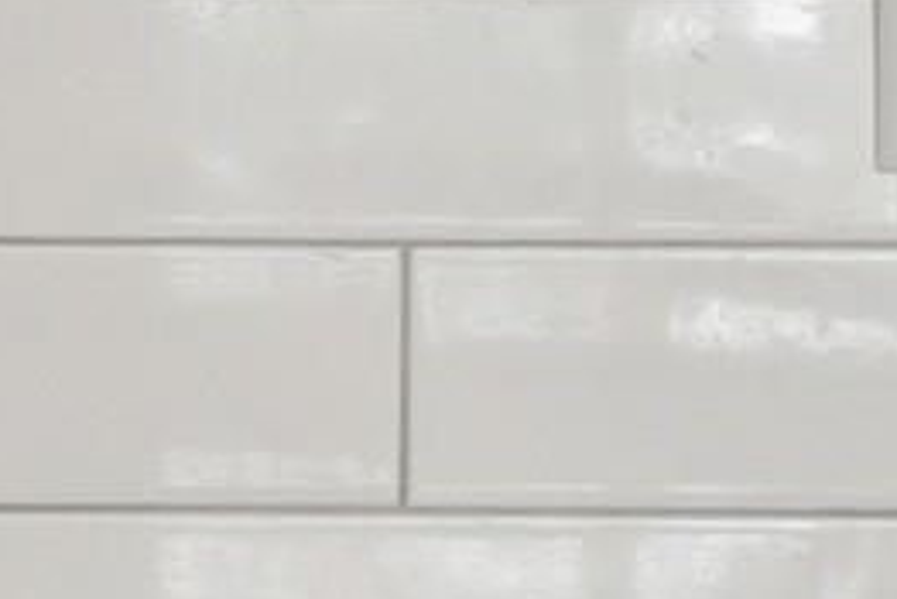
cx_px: -1089
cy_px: -116
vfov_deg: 7.5
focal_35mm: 183
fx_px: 4562
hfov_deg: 10.1
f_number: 4
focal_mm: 16
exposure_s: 1/400
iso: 100
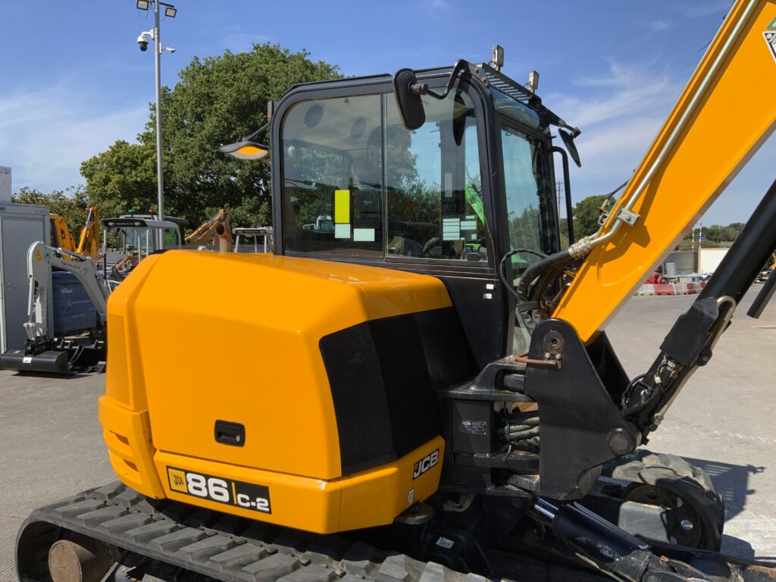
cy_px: 291
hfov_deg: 61.7
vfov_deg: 48.2
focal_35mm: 29
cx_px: 388
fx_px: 650
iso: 16
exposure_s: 1/1848
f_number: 1.8
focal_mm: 3
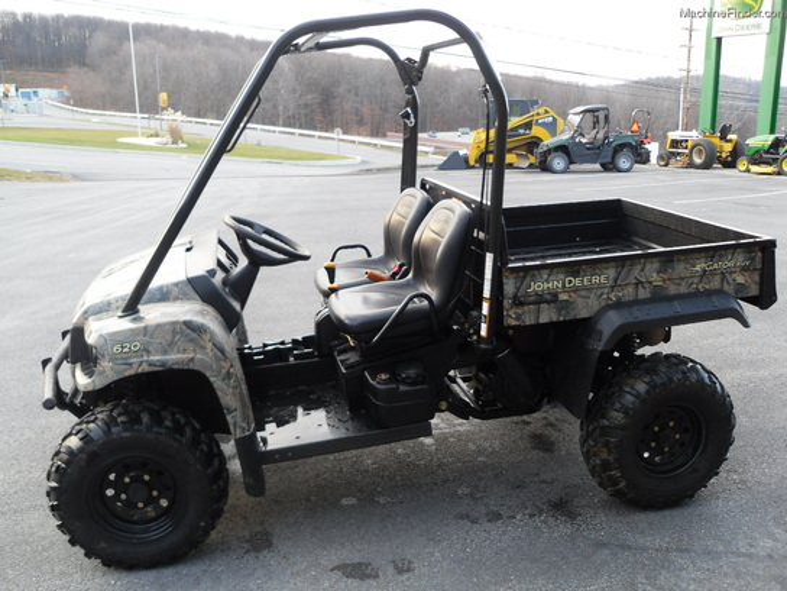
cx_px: 394
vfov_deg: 41.8
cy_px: 296
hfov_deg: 54.0
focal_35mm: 34
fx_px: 773
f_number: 2.8
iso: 100
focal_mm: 6
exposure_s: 1/60
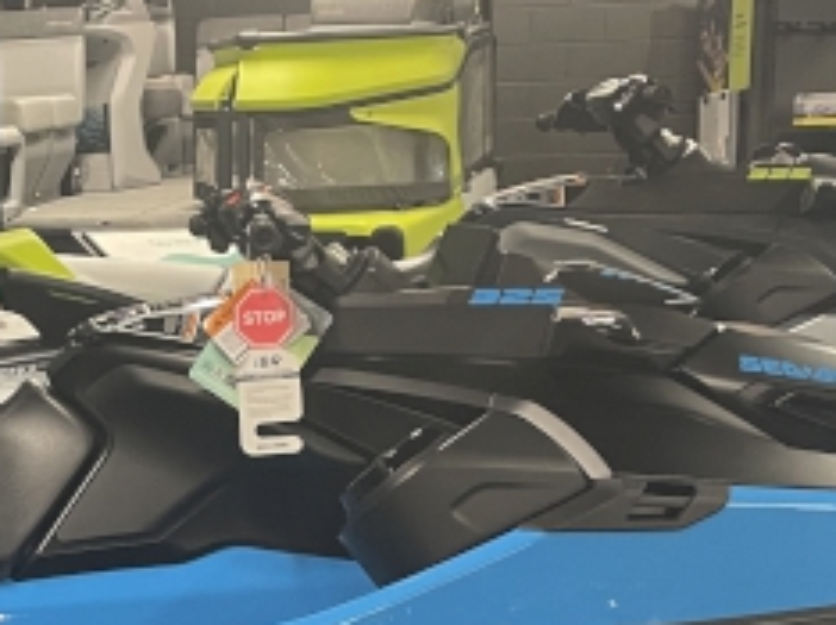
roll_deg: +1.1
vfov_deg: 16.3
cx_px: 11
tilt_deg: -9.2
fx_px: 2147
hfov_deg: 21.3
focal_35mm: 89
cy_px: 579
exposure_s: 1/60
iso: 320
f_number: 1.6
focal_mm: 4.2
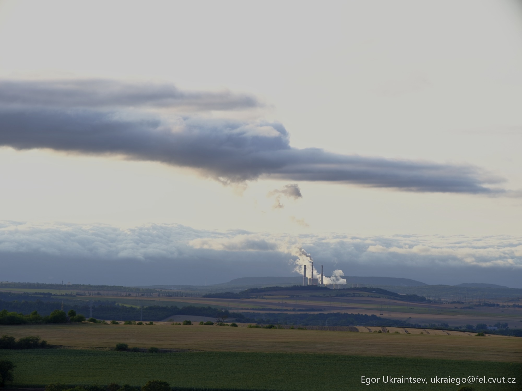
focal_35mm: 158
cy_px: 196
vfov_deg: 9.4
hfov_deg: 12.5
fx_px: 2383
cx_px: 261
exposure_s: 1/60
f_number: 8
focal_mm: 200
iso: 100
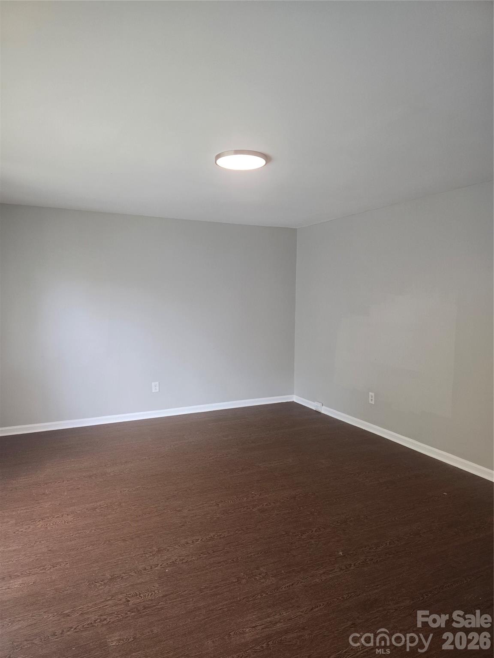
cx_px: 247
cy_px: 329
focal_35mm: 23
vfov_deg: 73.9
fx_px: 438
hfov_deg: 58.9
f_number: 1.7
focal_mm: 6.3
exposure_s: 1/120
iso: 160
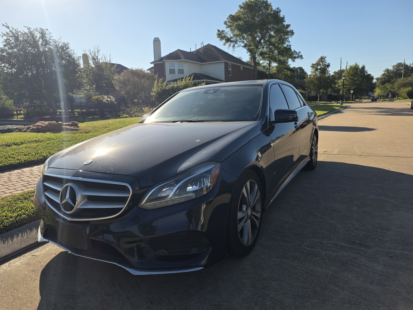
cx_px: 206
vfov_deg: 58.9
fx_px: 274
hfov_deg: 73.9
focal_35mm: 23
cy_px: 155
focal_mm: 6.25
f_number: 1.7
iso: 80
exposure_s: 1/5958
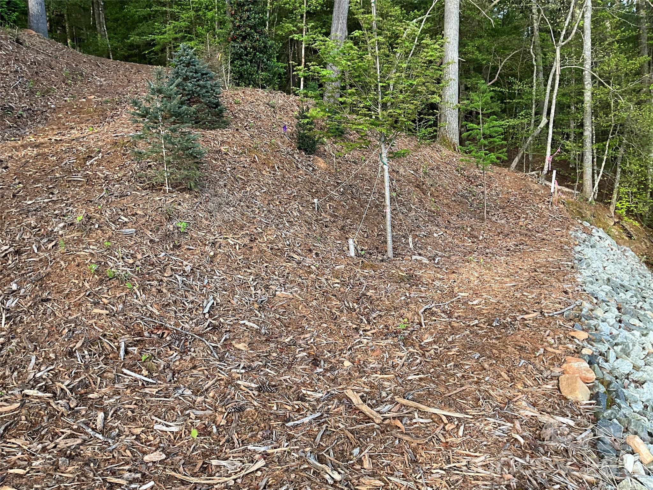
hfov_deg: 61.7
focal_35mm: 29
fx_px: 547
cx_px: 326
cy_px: 245
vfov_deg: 48.2
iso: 20
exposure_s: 1/153
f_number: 1.8
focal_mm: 3
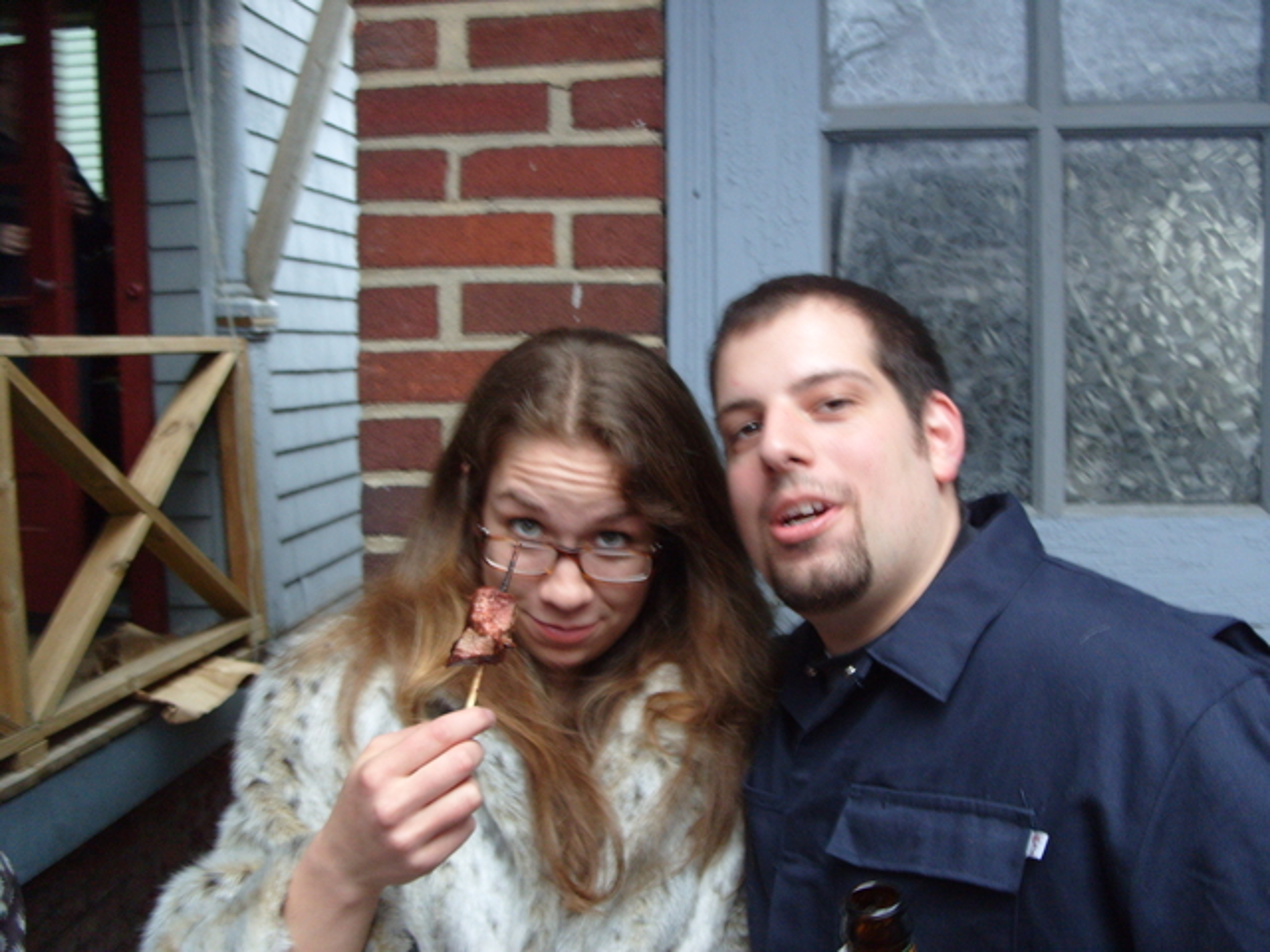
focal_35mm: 35
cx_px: 635
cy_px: 476
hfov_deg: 52.6
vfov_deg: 40.7
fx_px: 1284
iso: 200
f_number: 2.8
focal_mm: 7.8
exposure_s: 1/15
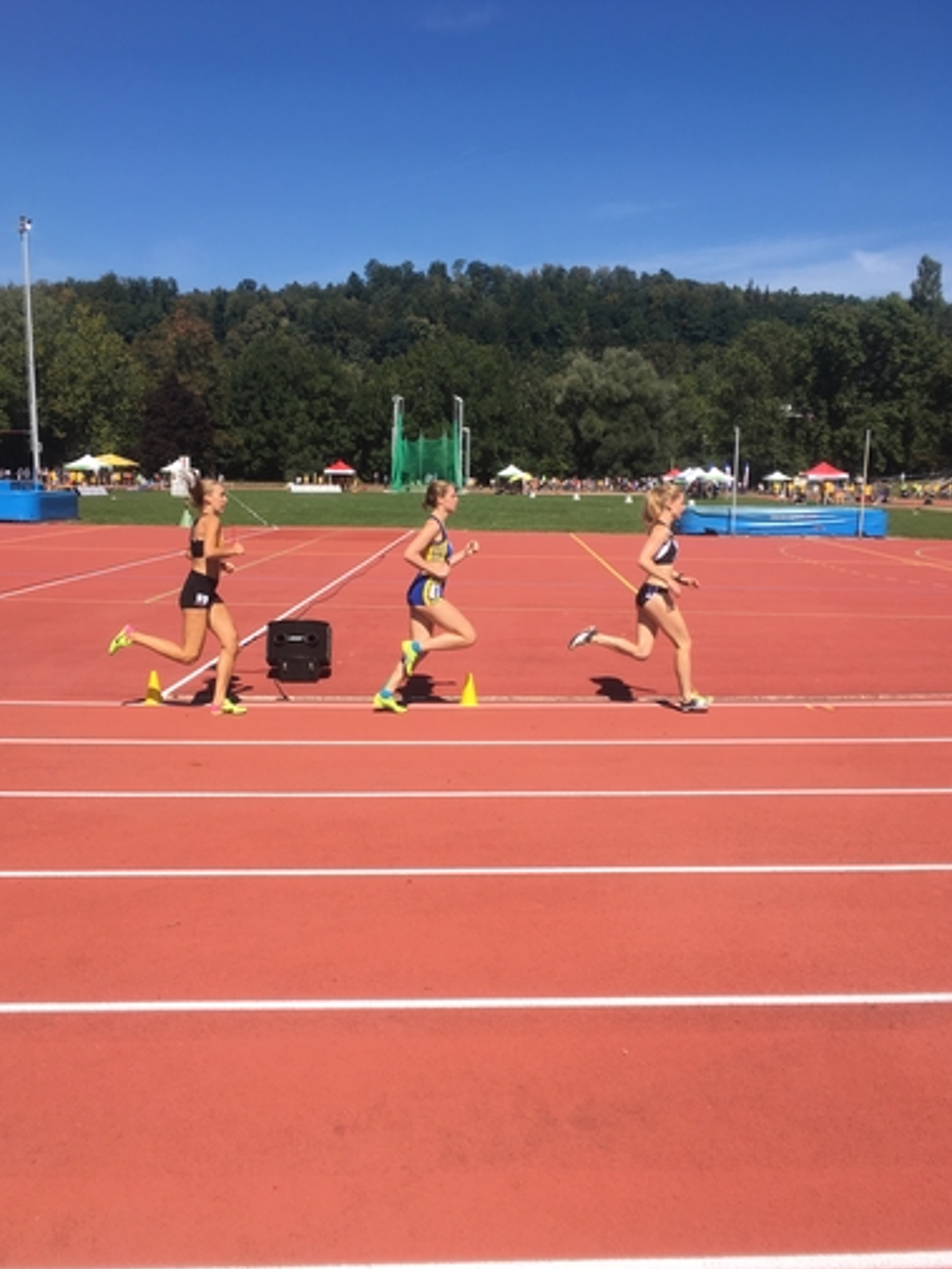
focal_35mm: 31
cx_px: 458
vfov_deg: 58.3
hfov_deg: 45.5
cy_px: 656
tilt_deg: -8.5
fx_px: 1136
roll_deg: -0.7
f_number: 2.2
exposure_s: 1/1508
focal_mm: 4.15
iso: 25
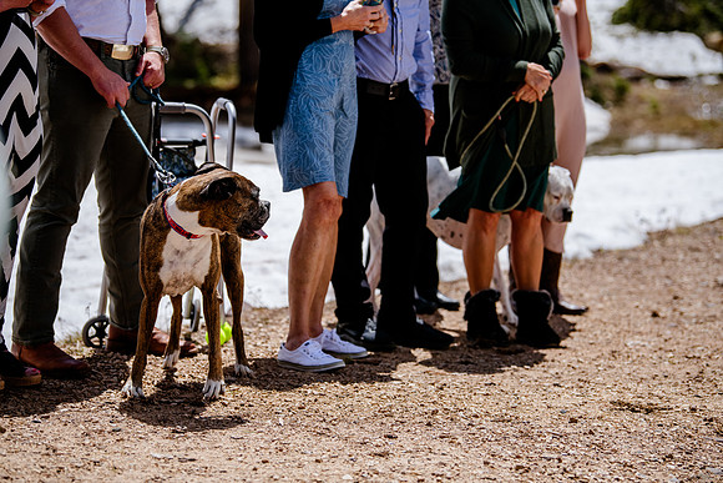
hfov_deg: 16.8
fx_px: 2451
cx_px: 362
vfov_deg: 11.2
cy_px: 242
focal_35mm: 122
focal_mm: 122
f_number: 3.5
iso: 160
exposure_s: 1/4000
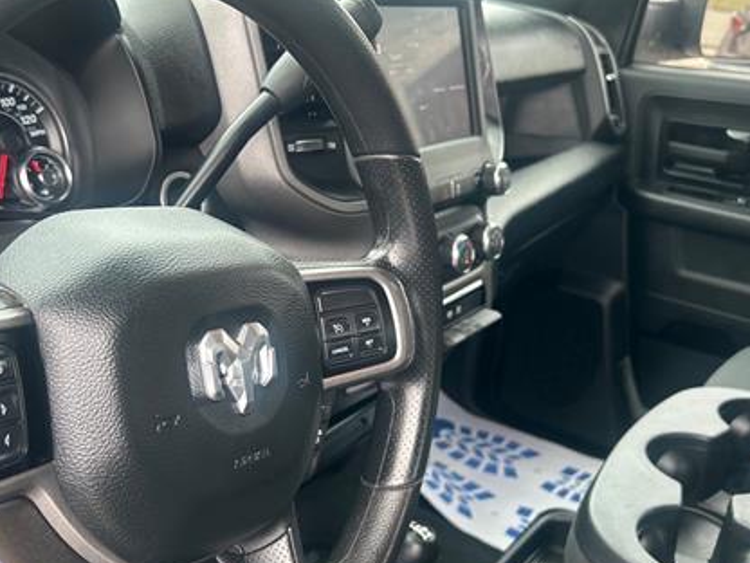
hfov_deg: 46.6
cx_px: 303
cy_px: 328
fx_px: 867
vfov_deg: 35.9
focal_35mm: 40
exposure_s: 1/121
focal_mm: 5.7
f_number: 1.5
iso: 64
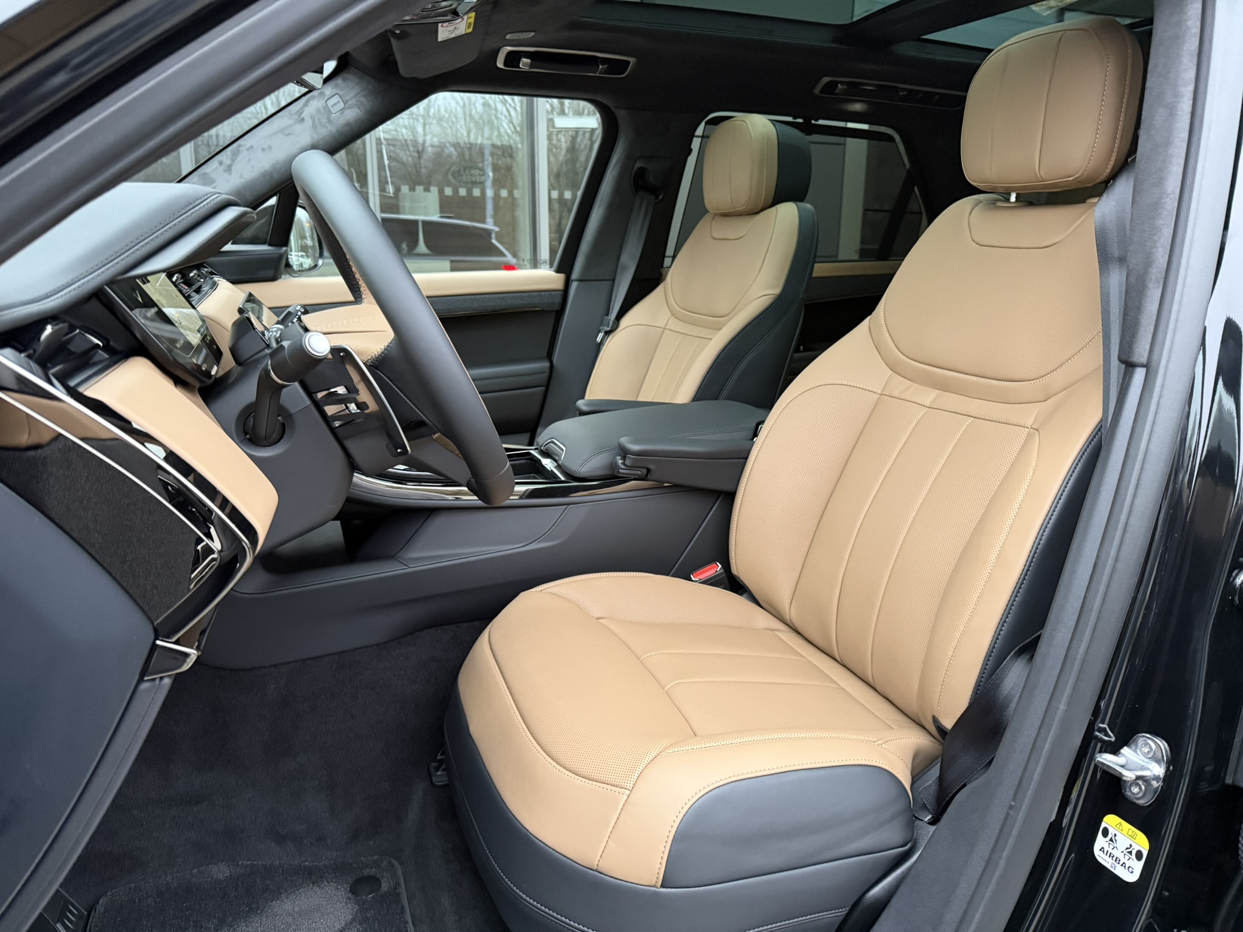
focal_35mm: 24
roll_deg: -0.9
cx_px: 622
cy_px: 466
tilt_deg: -12.3
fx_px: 862
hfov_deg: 71.6
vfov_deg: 56.8
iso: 500
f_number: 1.78
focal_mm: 6.76
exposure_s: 1/60
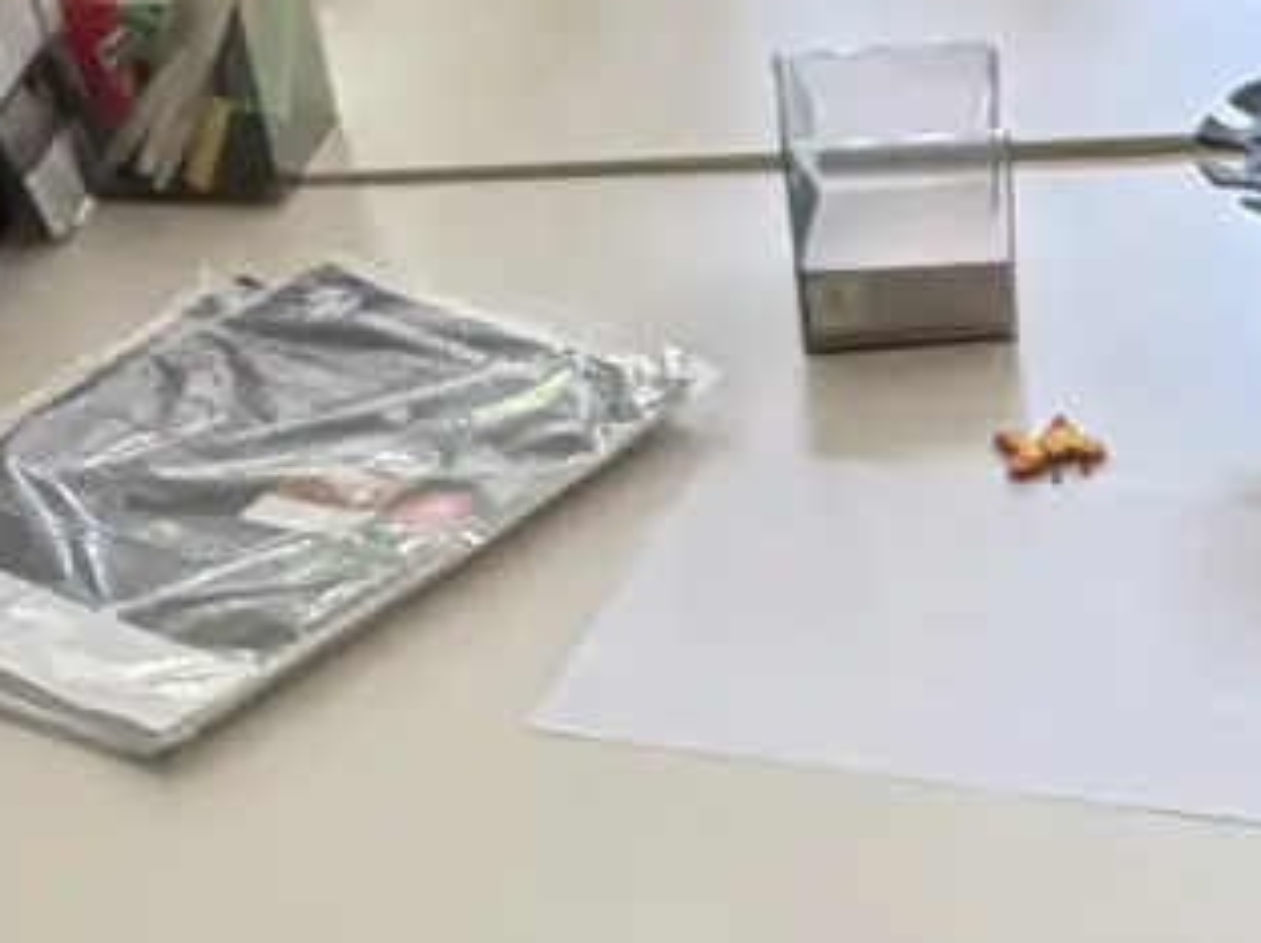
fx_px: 3129
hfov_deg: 22.0
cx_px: 1245
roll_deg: +2.5
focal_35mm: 86
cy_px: 1225
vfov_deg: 16.2
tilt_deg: -44.0
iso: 320
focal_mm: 2.22
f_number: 2.2
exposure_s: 1/111
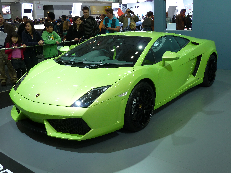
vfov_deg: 38.7
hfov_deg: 50.1
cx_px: 116
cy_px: 86
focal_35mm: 37
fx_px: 247
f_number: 3.6
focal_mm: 6.1
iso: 100
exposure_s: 1/30
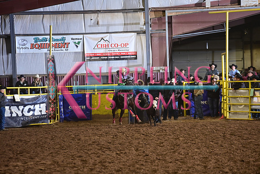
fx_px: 1445
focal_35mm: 200
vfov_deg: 6.9
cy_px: 87
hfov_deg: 10.3
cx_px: 130
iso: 1250
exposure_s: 1/200
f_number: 3.2
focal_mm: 200
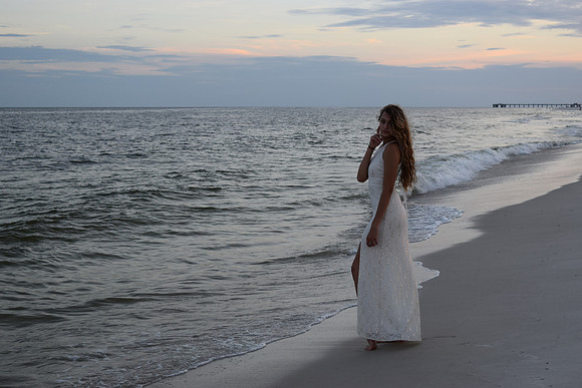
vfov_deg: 23.8
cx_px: 291
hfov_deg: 35.0
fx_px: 922
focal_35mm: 57
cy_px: 194
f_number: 5.6
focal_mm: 38
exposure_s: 1/125
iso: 400
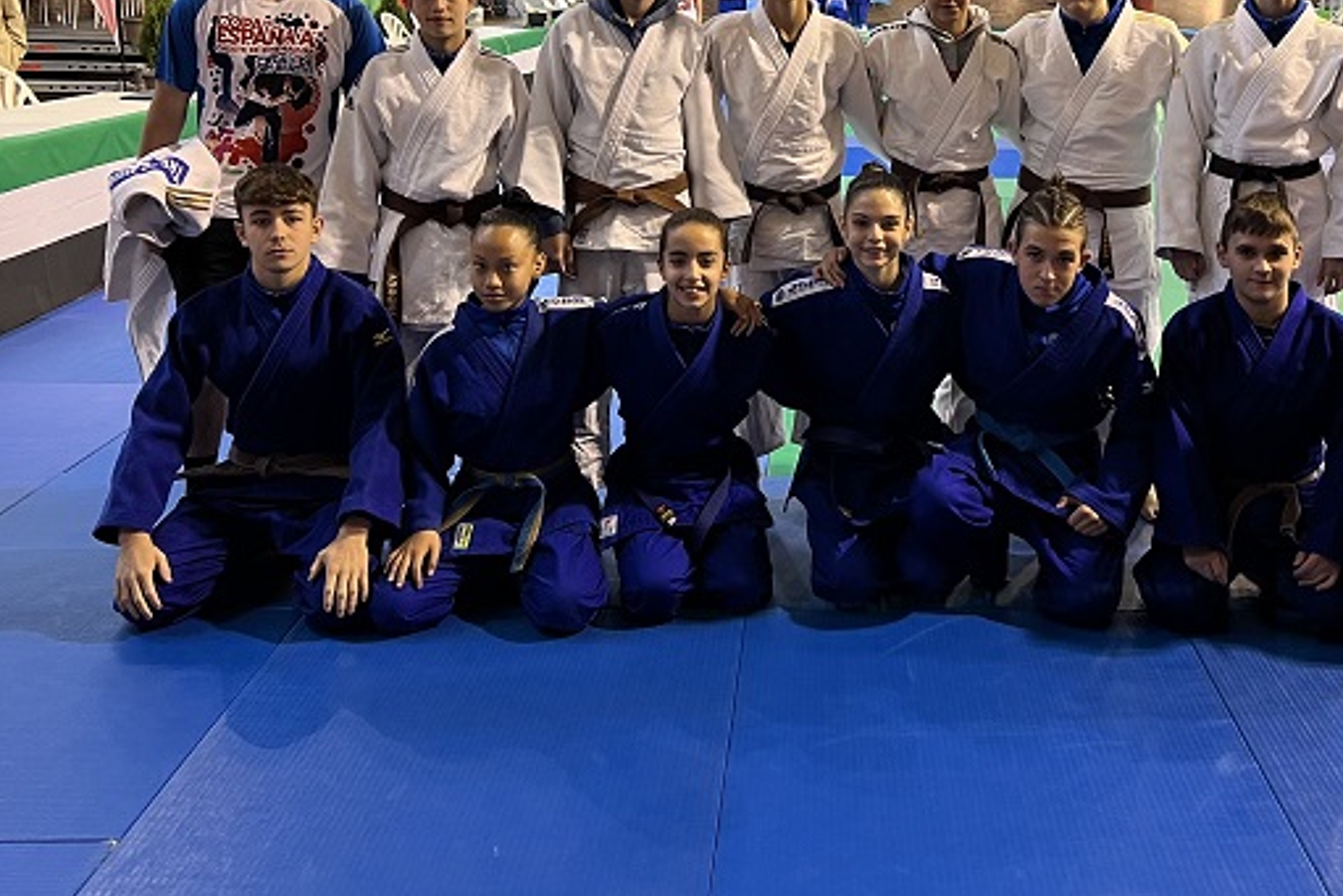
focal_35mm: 44
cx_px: 899
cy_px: 181
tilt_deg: -8.2
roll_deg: -1.3
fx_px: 1642
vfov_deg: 29.8
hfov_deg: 43.8
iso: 160
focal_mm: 5.7
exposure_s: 1/50
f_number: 1.5
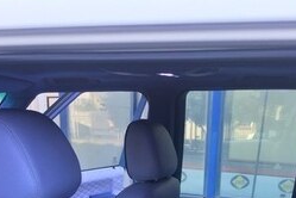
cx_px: 168
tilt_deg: -18.7
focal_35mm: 60
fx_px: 493
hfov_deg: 33.4
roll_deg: -1.8
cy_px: 286
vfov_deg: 19.9
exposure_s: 1/100
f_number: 2.2
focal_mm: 4.15
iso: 40
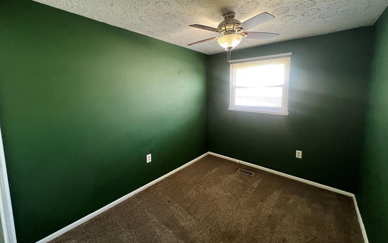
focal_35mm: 14
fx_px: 148
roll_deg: +0.5
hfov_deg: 105.3
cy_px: 110
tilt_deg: -6.1
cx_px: 194
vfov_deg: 78.4
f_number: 1.8
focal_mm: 1.57
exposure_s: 1/60
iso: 320
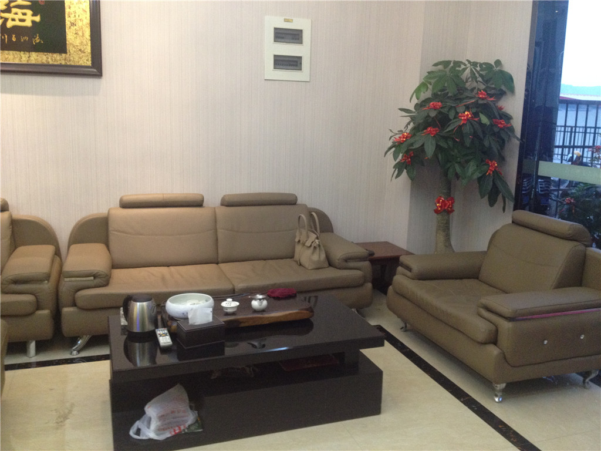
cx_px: 300
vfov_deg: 40.7
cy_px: 226
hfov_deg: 52.6
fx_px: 608
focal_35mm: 35
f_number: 2.4
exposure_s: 1/20
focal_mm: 4.28
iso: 250
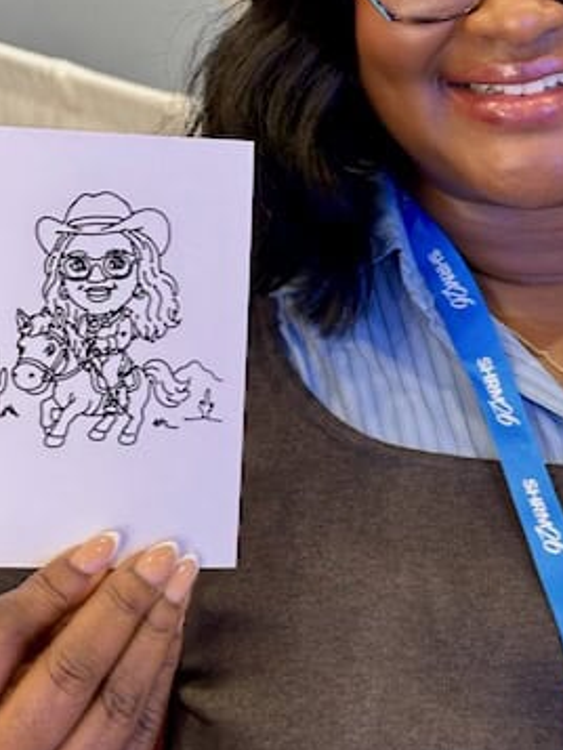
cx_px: 420
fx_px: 1864
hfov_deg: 17.1
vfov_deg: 22.6
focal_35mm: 86
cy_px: 223
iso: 200
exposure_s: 1/40
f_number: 1.8
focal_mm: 6.9
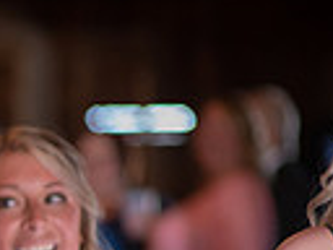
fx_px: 3559
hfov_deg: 5.2
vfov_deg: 4.0
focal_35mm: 370
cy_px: 471
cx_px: -395
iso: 1600
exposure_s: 1/200
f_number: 1.8
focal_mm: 85
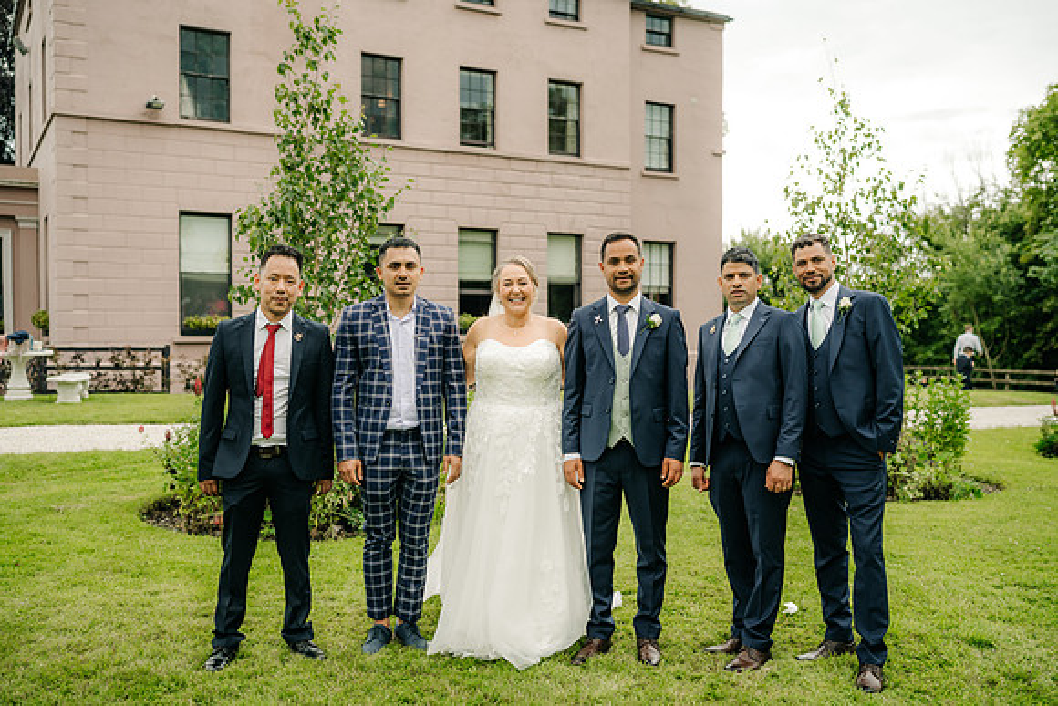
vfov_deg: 37.9
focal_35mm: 35
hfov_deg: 54.4
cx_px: 529
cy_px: 353
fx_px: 1029
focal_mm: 35
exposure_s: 1/500
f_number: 2.2
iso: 100
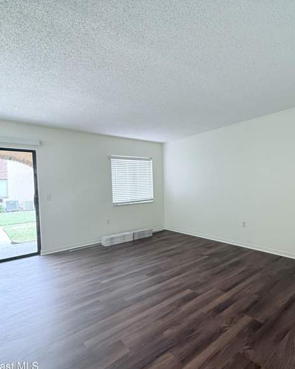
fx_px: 207
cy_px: 191
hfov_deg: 70.3
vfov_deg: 83.3
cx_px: 173
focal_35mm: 19
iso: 250
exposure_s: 1/120
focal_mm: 2.22
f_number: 2.2
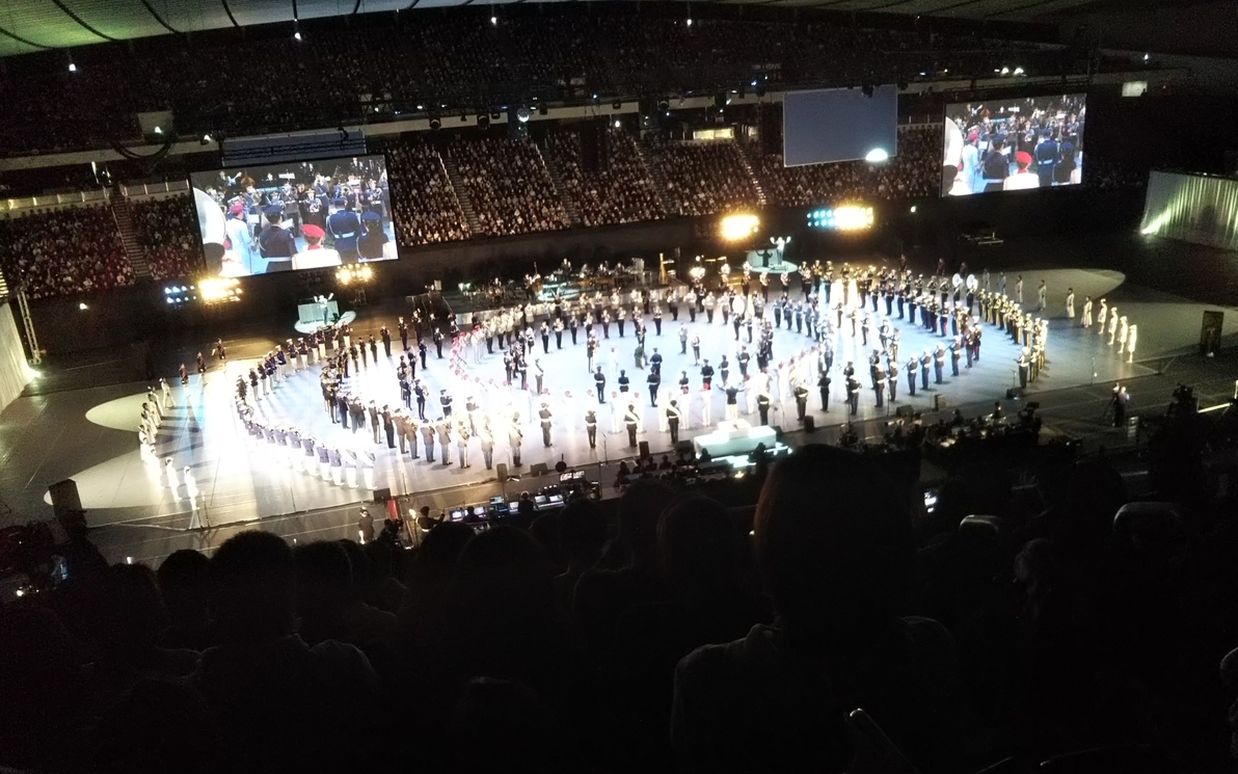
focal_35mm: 32
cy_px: 438
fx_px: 1080
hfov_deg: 59.7
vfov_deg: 39.4
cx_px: 619
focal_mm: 4
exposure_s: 1/30
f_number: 2.2
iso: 160
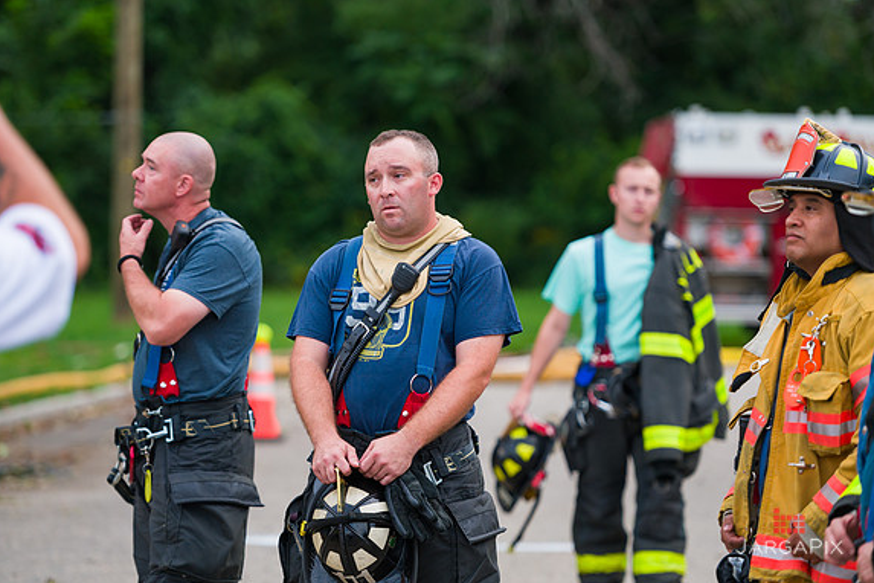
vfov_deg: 8.5
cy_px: 293
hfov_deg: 12.7
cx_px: 439
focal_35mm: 162
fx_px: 3933
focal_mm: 160
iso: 500
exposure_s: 1/250
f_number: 3.2
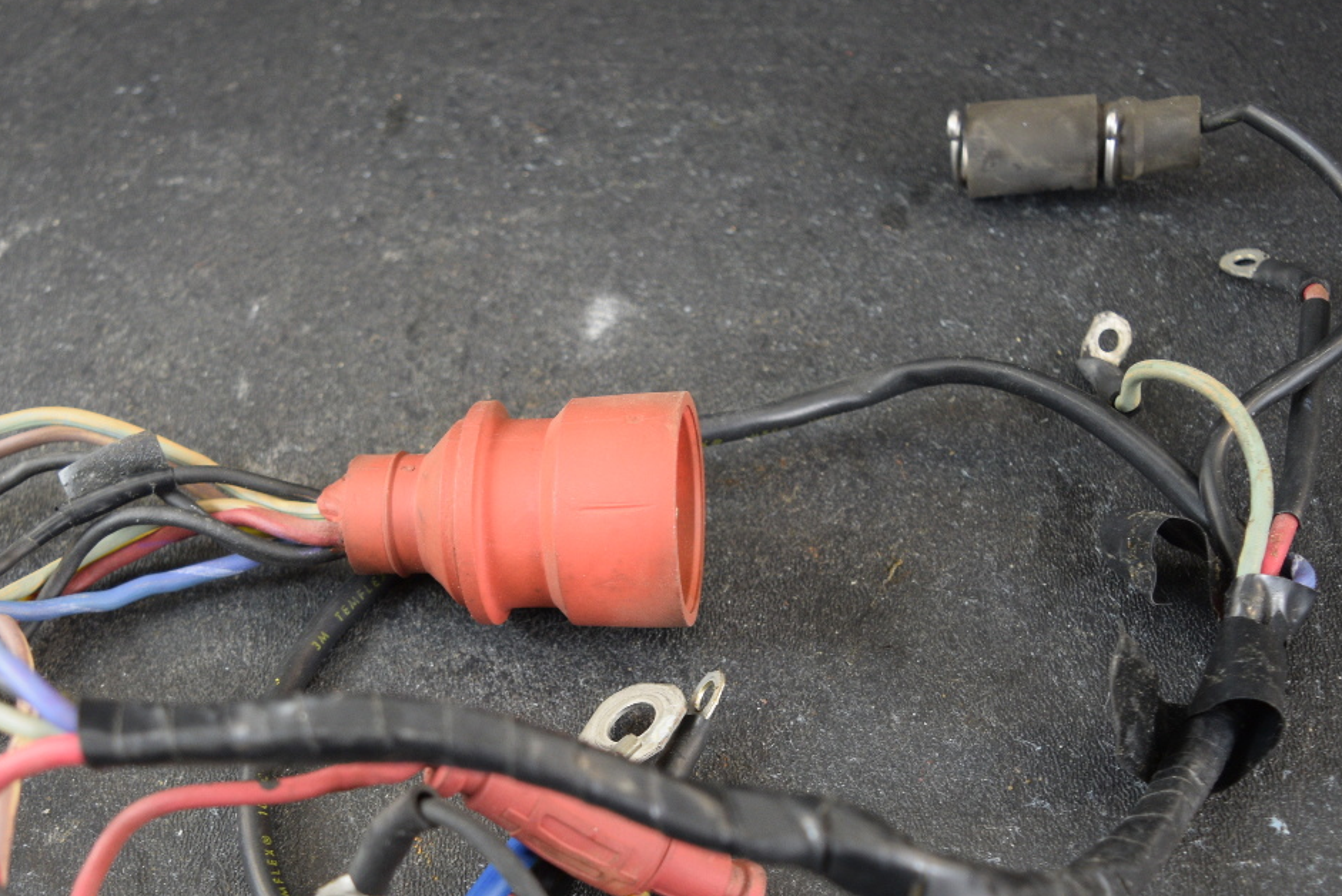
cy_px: 741
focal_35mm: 51
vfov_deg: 25.9
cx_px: 462
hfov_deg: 38.5
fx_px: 1902
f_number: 4.5
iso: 400
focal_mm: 20
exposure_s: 1/80
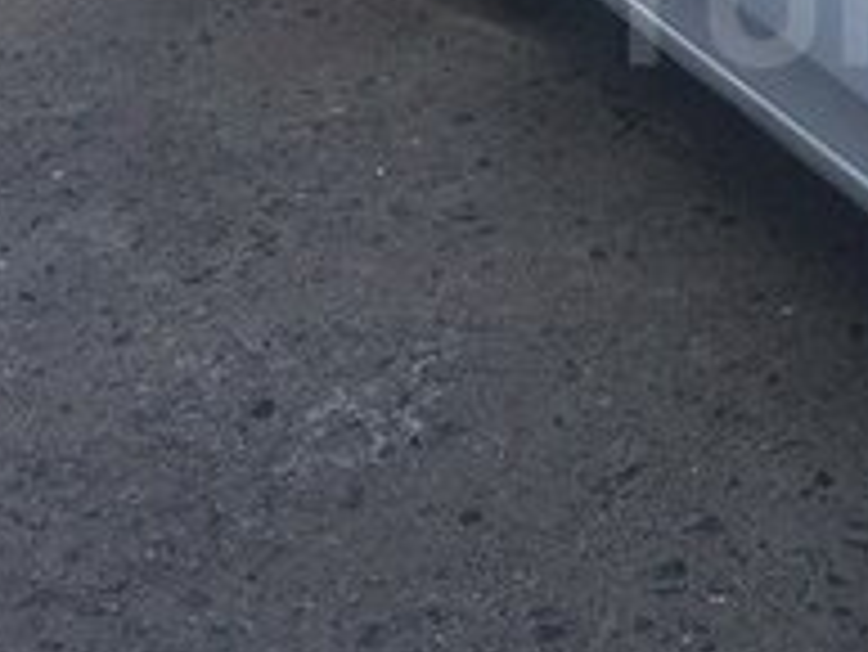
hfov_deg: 18.7
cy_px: -2
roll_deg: -0.9
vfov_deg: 14.7
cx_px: 1052
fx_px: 2484
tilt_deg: -23.7
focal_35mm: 99
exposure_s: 1/719
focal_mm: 4.15
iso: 32
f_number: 2.2
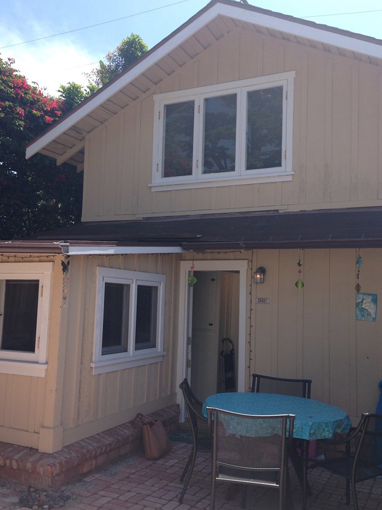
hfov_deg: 39.6
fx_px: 530
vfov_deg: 51.4
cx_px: 193
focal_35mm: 36
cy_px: 255
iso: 50
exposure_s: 1/834
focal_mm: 4.12
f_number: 2.4
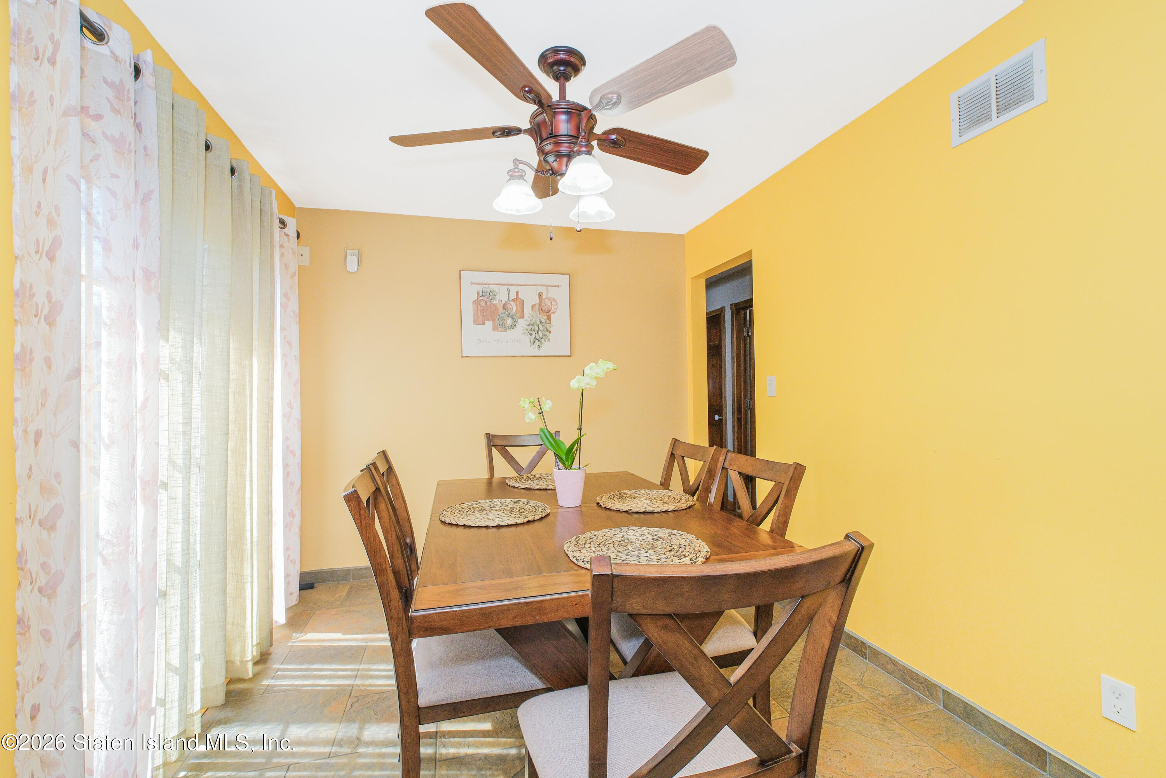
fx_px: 486
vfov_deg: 77.3
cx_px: 583
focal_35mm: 15
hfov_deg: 100.4
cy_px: 389
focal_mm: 10
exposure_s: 1/60
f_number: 7.1
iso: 1250
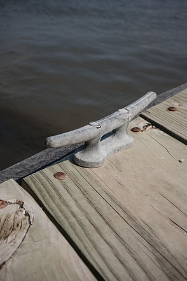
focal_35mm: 51
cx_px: 93
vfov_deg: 38.9
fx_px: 397
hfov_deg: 26.5
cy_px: 141
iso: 200
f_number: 10
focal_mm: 50
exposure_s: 1/1000
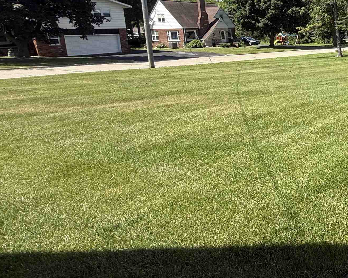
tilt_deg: -10.2
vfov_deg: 44.5
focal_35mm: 32
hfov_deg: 40.9
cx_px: 406
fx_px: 330
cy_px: 74
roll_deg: +1.6
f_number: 2.2
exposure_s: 1/1211
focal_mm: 2.22
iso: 50
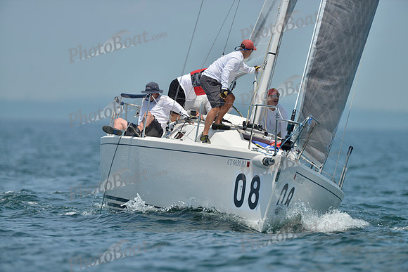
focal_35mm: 600
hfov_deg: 3.4
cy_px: 136
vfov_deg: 2.3
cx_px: 204
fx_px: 6801
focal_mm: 600
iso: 200
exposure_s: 1/3200
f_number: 4.5
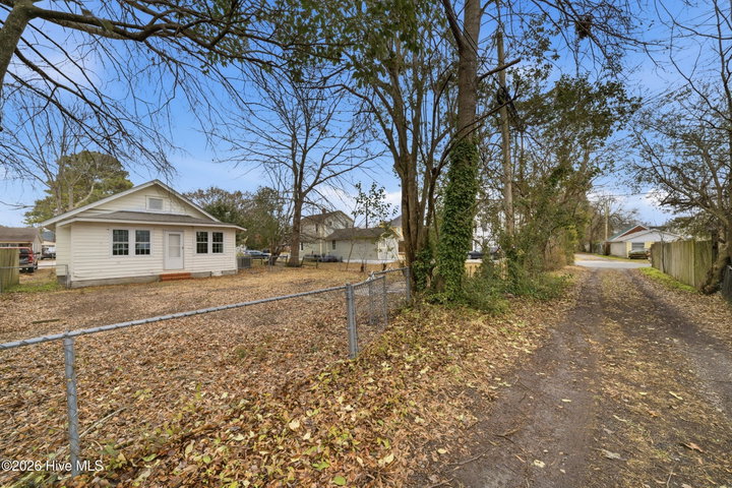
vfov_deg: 90.0
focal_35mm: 12
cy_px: 244
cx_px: 366
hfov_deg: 112.6
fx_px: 244
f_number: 8
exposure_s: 1/800
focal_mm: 12
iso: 250
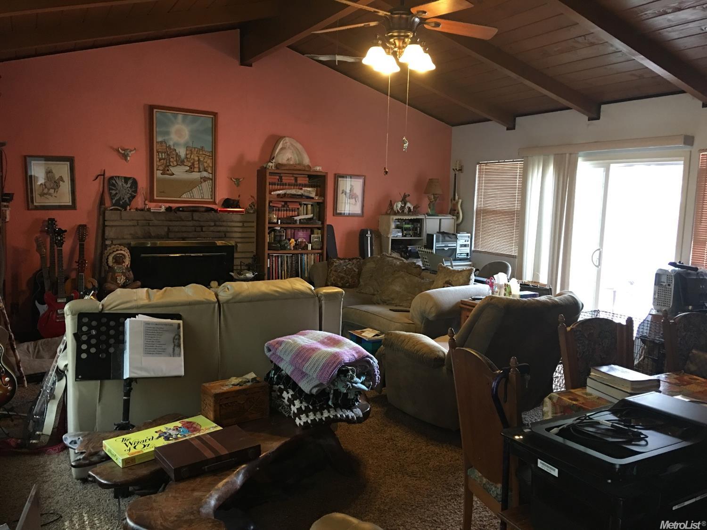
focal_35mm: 29
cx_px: 354
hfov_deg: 61.7
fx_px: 592
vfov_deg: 48.2
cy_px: 265
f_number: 2.2
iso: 80
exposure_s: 1/10
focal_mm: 4.15
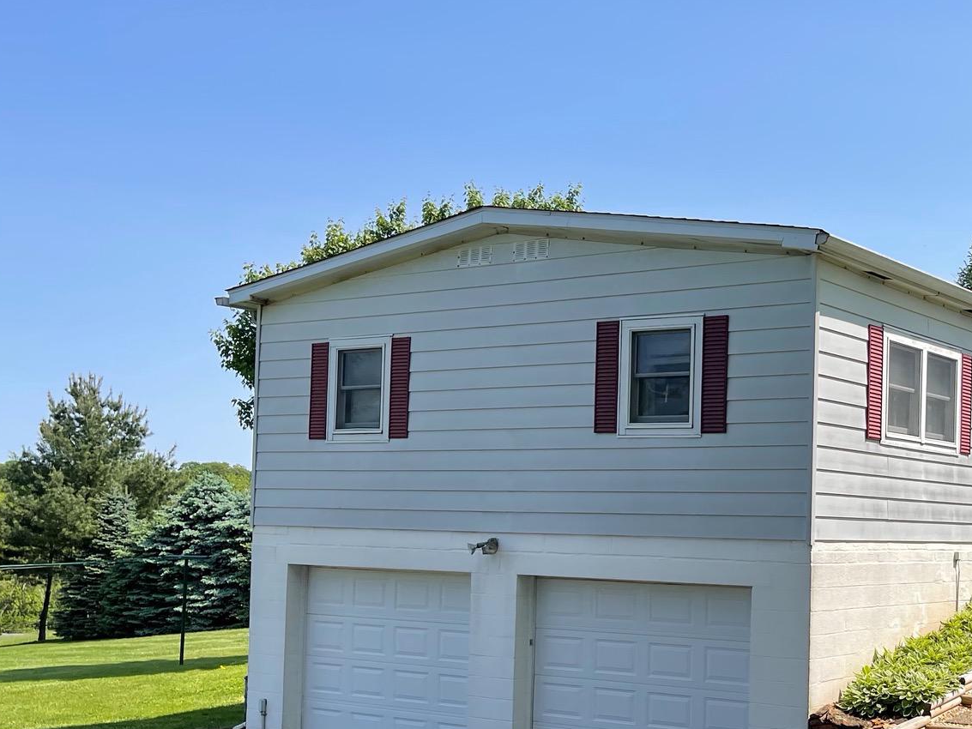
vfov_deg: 30.6
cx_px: 853
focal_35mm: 47
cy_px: 491
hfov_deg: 38.0
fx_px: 1320
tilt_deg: +1.2
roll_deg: -0.7
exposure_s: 1/2660
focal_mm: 5.1
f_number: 1.6
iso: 32
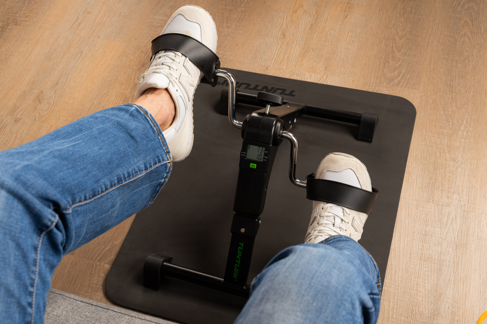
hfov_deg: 45.4
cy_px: 162
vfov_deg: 31.2
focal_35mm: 43
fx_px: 582
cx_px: 244
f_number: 8
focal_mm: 43
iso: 200
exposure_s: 1/200
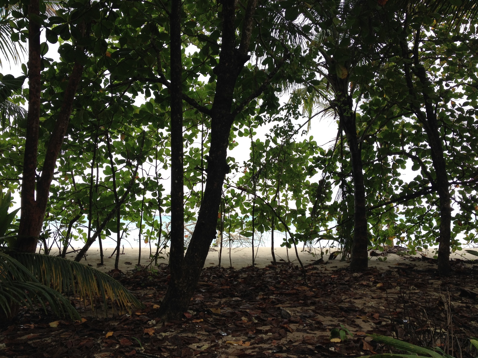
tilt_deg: +1.0
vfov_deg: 40.7
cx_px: 239
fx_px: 483
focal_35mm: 35
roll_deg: -0.1
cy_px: 179
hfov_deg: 52.6
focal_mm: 4.28
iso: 50
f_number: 2.4
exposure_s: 1/150
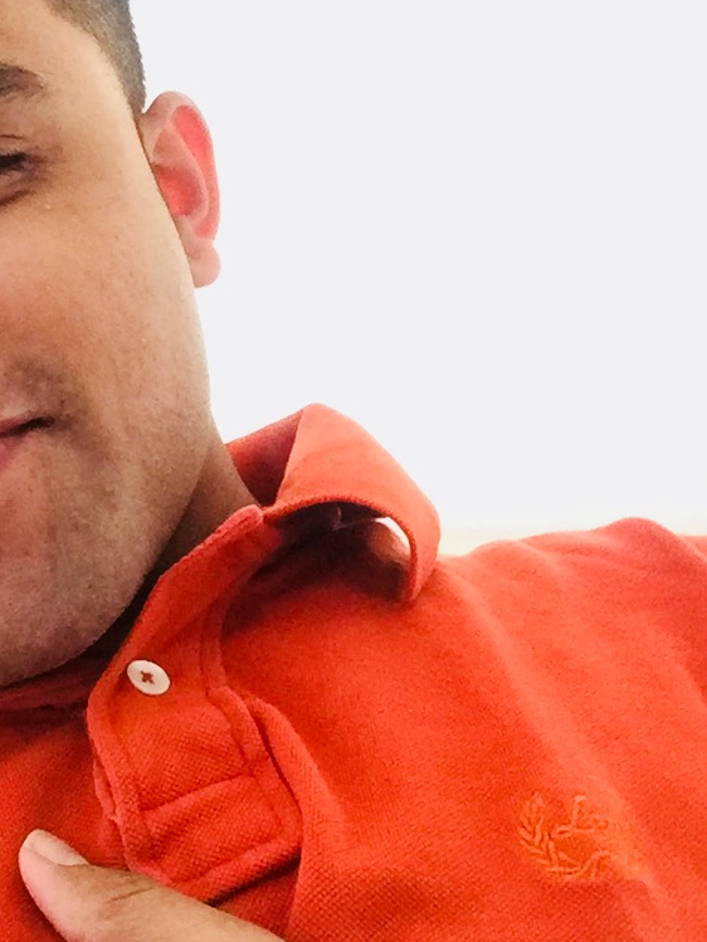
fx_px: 1443
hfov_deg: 26.9
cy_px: 405
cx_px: 125
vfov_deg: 36.1
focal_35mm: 53
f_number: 2.2
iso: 320
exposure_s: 1/33
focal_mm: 2.65
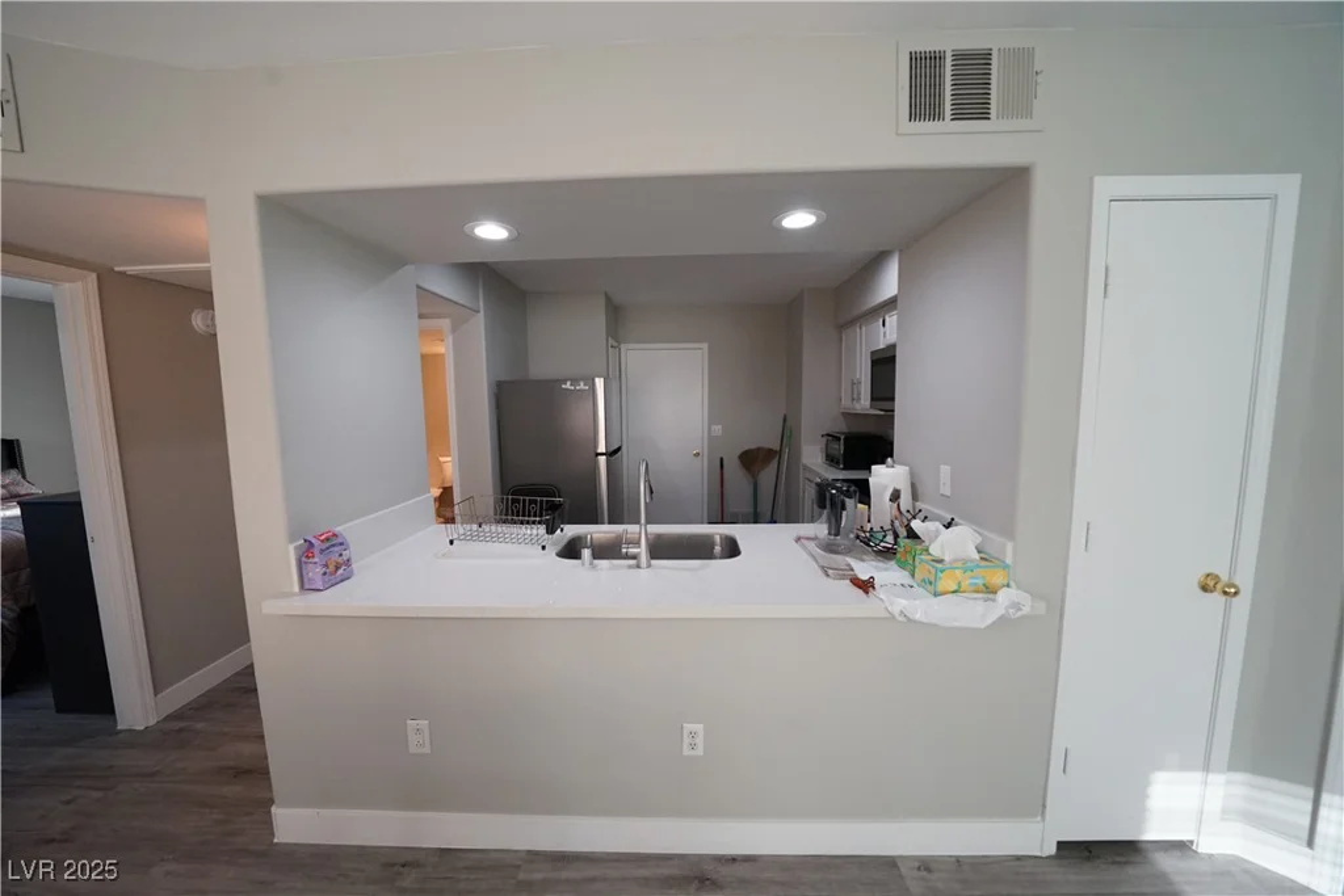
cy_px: 448
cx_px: 672
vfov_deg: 90.0
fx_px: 448
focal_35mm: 12
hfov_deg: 112.6
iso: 2000
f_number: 7.1
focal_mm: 12
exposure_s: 1/125
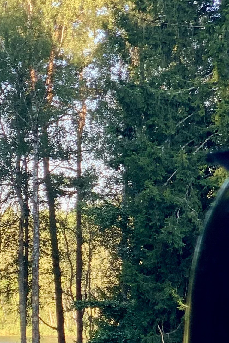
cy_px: 359
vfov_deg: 11.7
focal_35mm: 173
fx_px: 1651
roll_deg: +0.2
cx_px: -146
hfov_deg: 7.7
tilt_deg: -0.1
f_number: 2.4
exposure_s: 1/122
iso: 32
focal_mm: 6
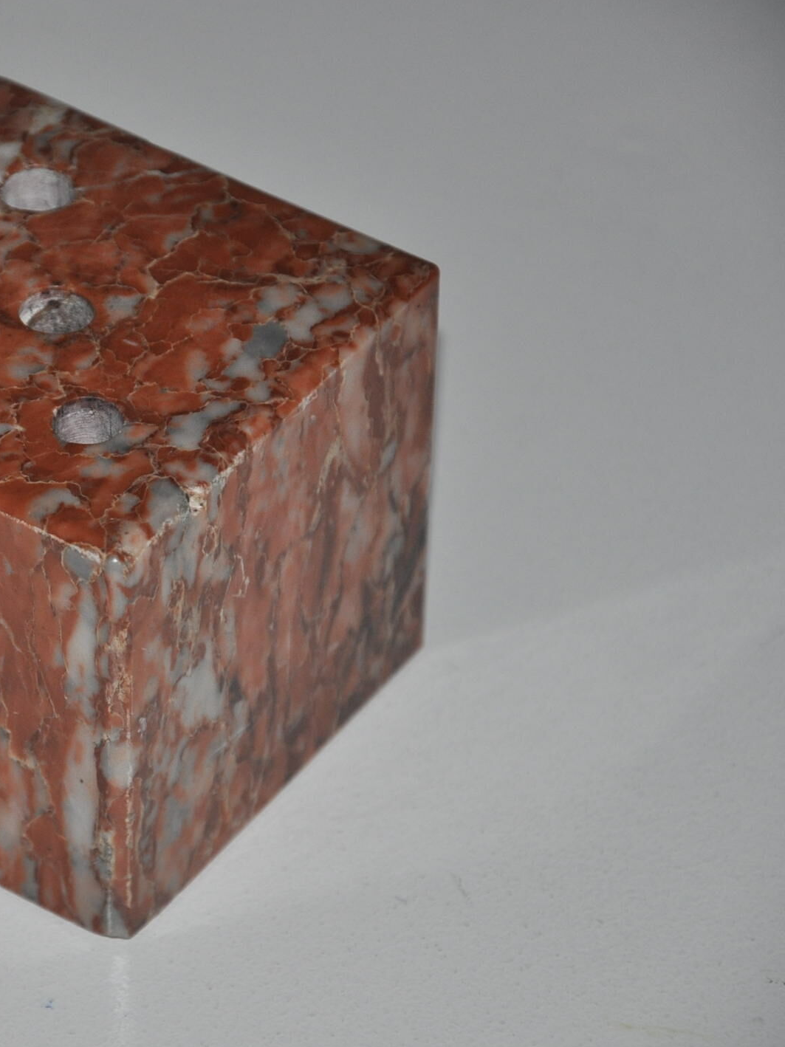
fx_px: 6918
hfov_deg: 6.5
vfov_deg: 8.7
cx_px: 41
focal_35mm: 229
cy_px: 524
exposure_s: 1/60
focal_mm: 105
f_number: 5.6
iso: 800
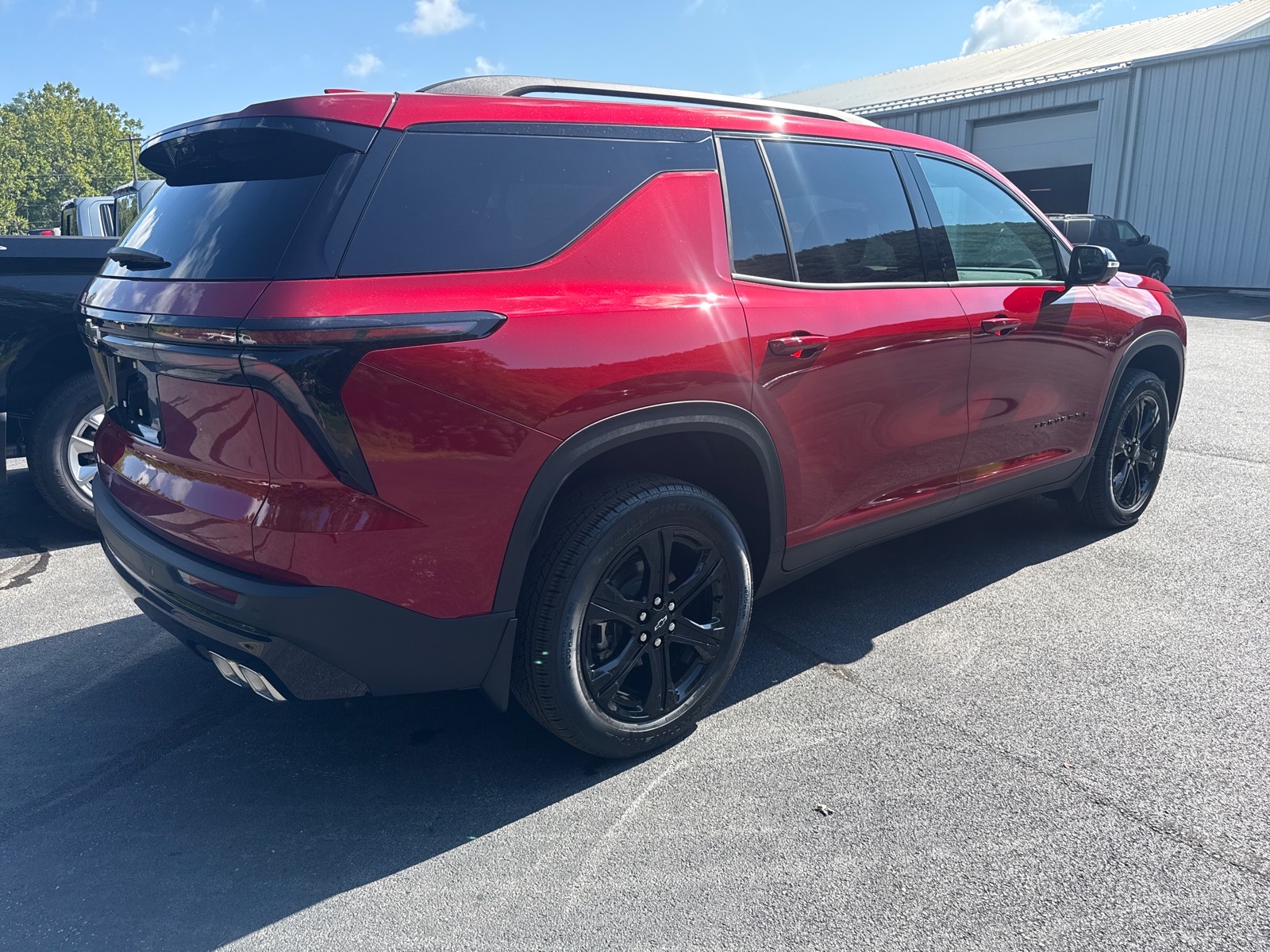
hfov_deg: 71.6
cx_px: 635
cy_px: 476
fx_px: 881
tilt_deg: -13.2
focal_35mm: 24
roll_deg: -0.2
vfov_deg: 56.8
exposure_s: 1/2053
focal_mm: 6.76
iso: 100
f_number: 1.78
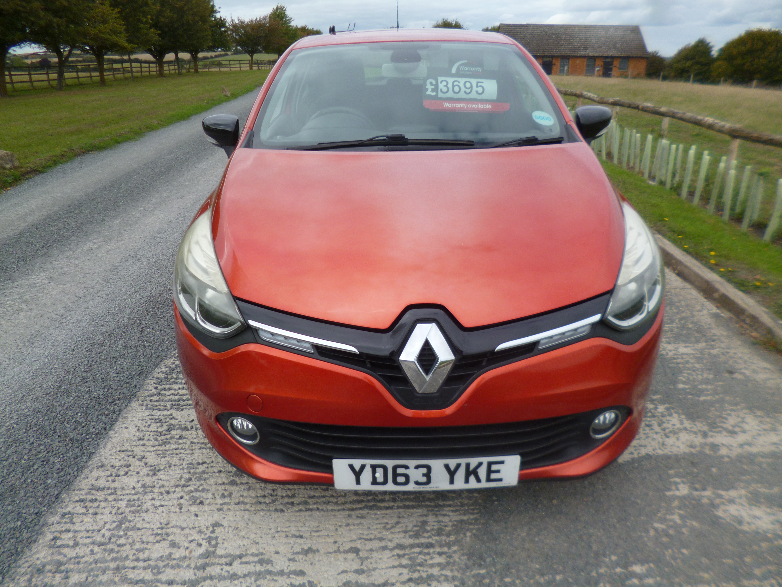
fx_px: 542
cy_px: 294
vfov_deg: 56.8
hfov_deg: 71.6
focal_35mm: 24
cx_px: 391
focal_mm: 4.3
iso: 100
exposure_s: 1/1000
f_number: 2.5
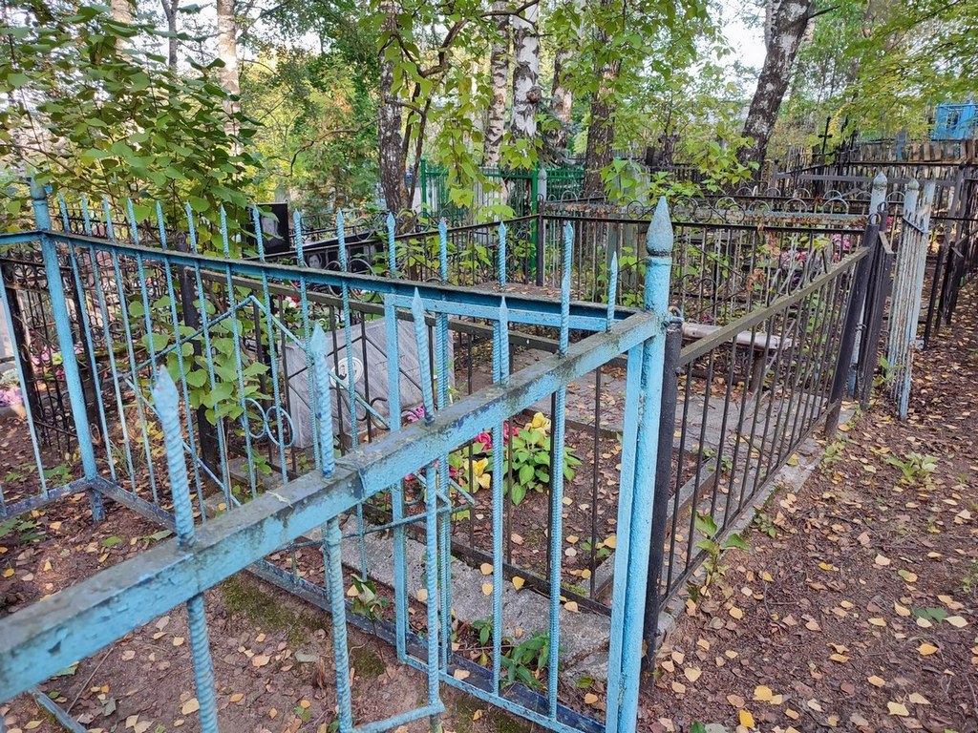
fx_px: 706
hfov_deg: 69.4
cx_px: 489
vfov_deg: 54.9
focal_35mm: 25
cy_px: 366
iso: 65
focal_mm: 6.04
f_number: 1.9
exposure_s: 1/50
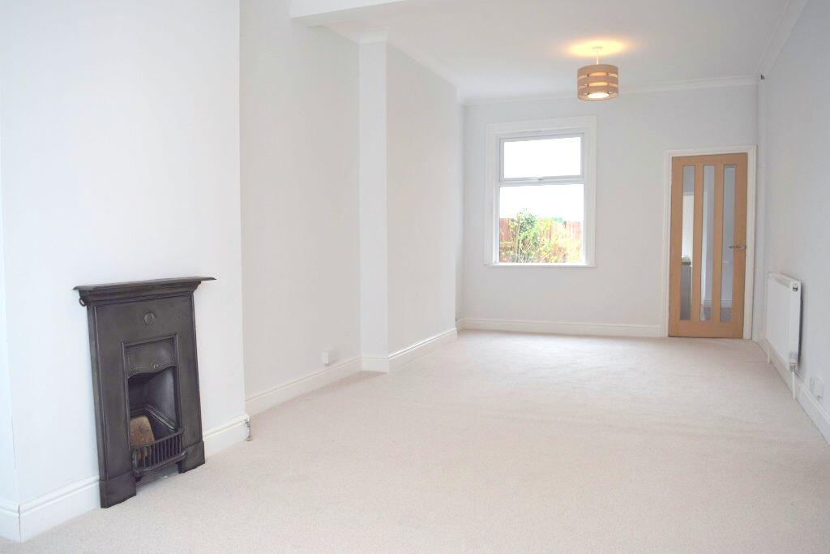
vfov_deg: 47.9
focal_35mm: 27
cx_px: 415
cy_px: 277
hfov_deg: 67.4
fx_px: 623
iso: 400
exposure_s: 1/100
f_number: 5
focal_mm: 18
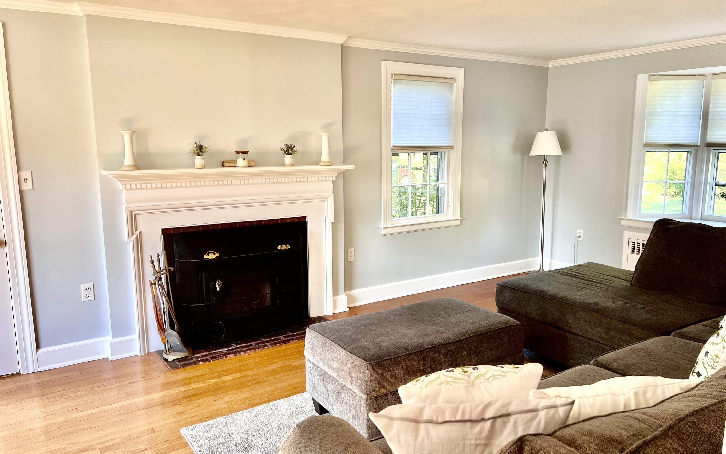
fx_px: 554
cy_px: 227
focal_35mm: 28
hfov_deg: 66.5
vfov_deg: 44.5
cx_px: 368
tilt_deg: -10.1
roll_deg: +0.6
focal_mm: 5.7
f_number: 1.5
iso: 125
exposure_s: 1/121
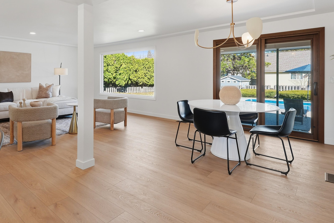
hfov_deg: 74.2
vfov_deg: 54.1
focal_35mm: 23
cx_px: 117
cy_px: 76
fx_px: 213
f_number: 8
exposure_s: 1/80
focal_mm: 16
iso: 100
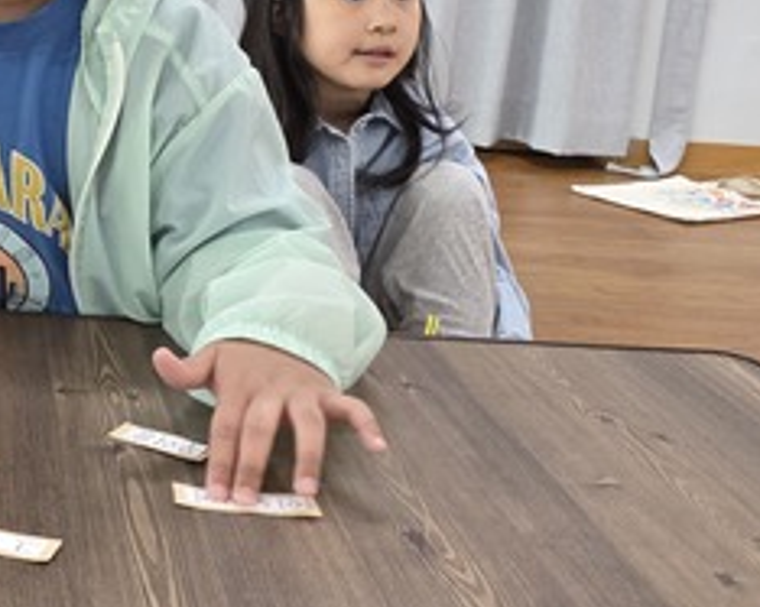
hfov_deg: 27.4
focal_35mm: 64
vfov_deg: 23.6
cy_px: 172
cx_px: -44
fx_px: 1439
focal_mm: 6.3
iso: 400
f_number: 1.7
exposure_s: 1/120
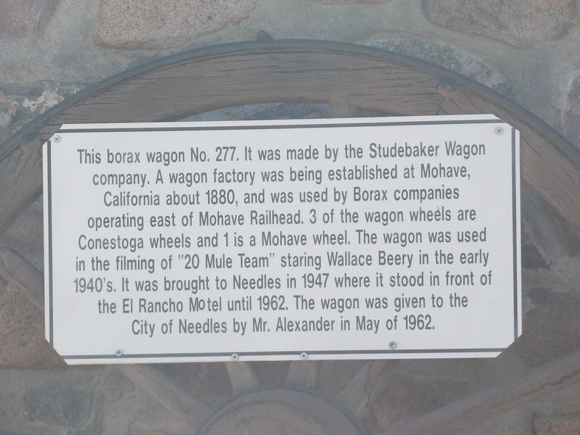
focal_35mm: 363
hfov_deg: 5.5
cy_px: 218
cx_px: 290
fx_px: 6082
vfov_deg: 4.1
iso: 100
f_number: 4.2
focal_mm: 65.2
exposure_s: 1/208
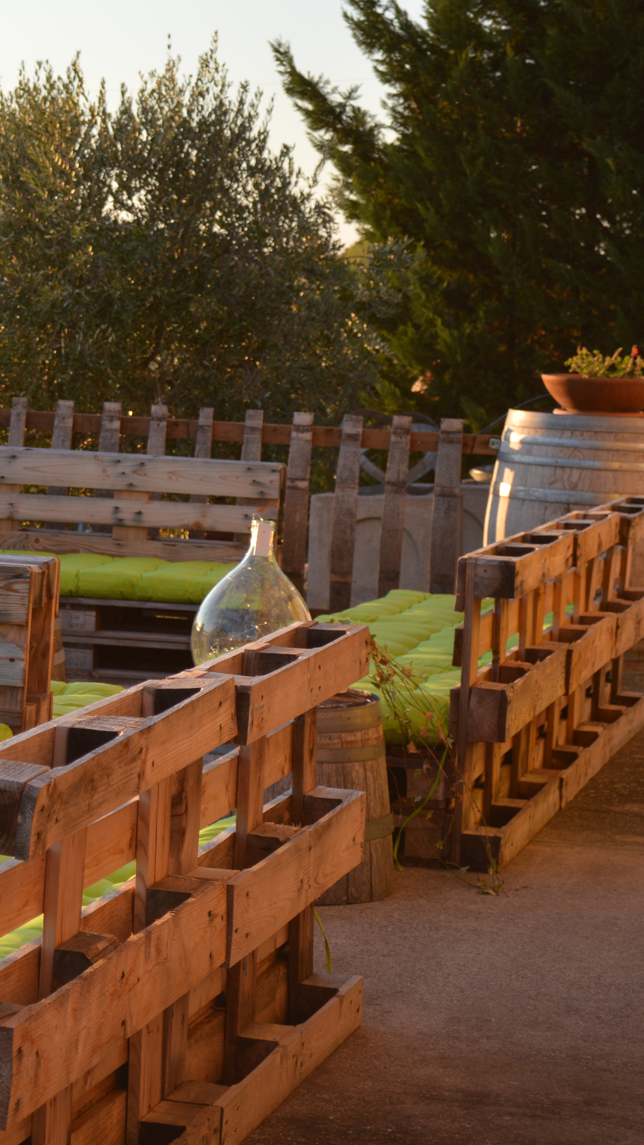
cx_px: -208
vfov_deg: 20.0
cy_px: 572
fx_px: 3242
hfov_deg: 11.1
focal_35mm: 107
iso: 140
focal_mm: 45
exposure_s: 1/125
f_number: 5.6
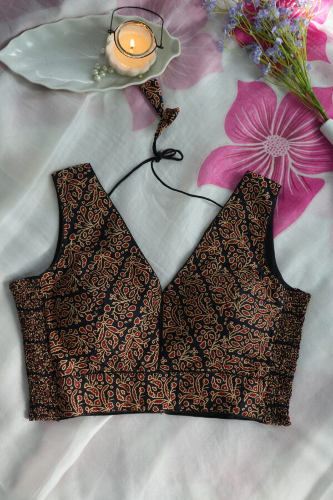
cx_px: 166
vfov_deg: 35.6
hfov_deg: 24.2
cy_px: 250
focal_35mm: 56
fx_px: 777
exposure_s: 1/160
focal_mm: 56
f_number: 5
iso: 1000
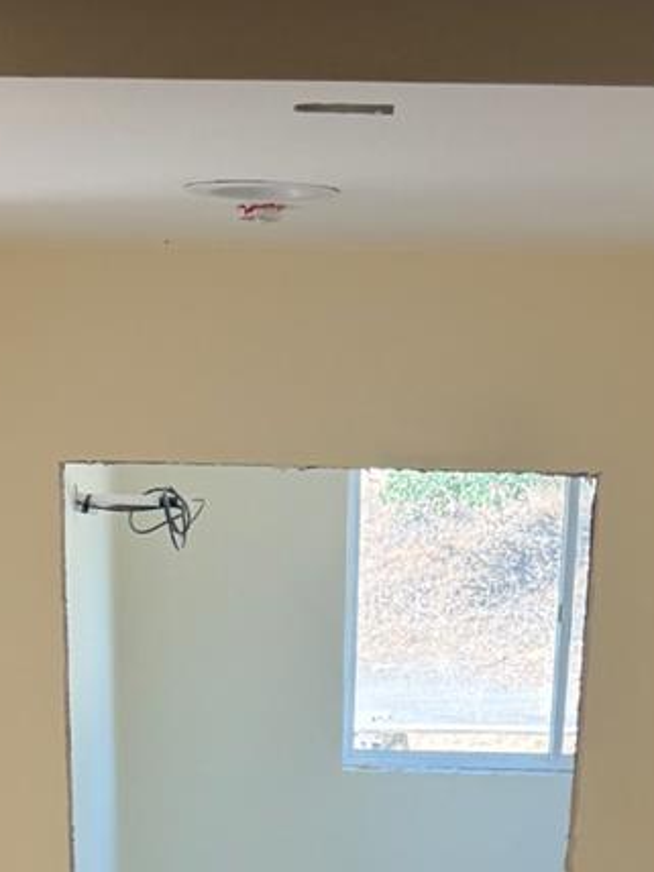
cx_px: 298
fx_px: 2116
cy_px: 1456
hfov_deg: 17.6
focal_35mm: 84
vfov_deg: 19.1
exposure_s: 1/228
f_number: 1.78
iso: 125
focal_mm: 6.76
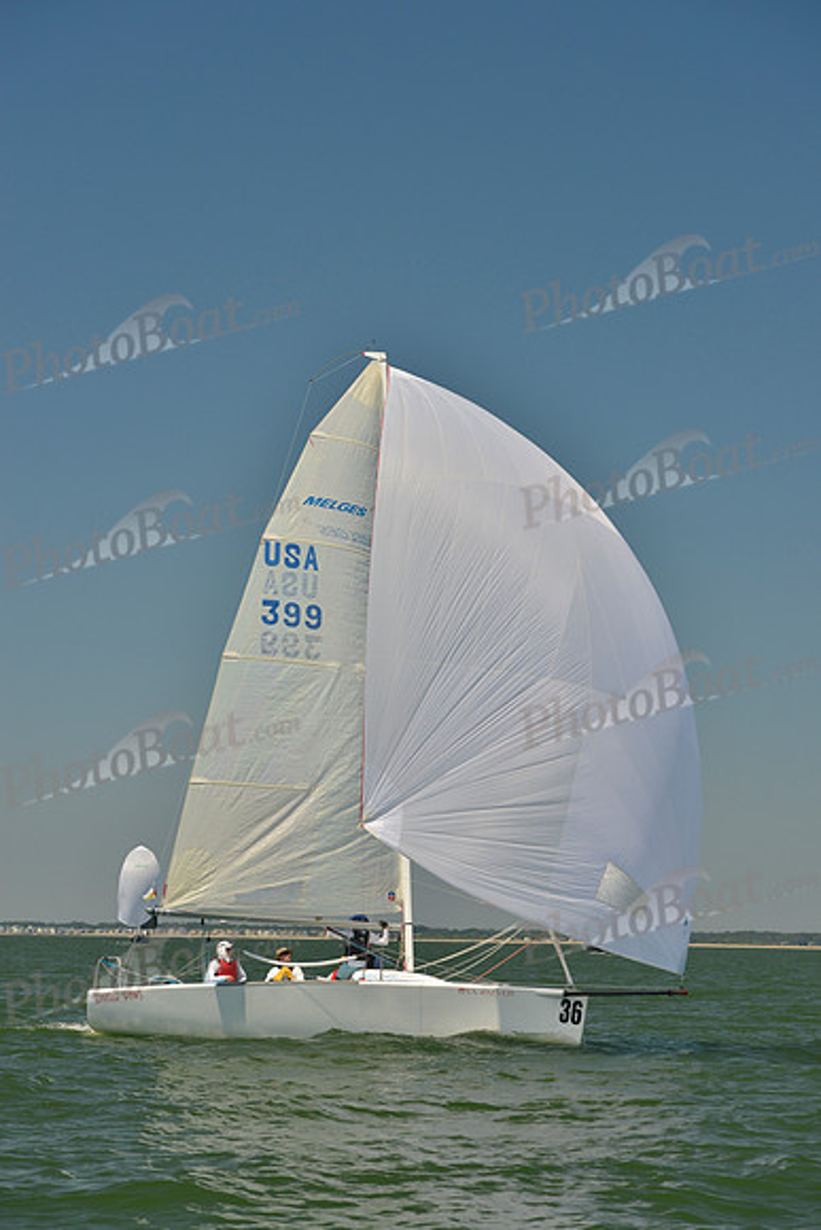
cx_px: 410
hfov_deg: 15.2
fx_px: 3077
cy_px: 615
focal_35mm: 90
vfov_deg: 22.6
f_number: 7.1
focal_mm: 90
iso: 200
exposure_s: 1/640
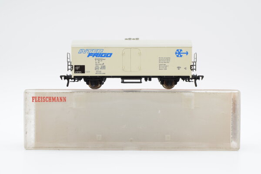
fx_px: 381
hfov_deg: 37.8
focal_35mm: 52
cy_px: 87
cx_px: 130
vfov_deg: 25.8
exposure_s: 1/100
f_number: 8
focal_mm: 35
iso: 500
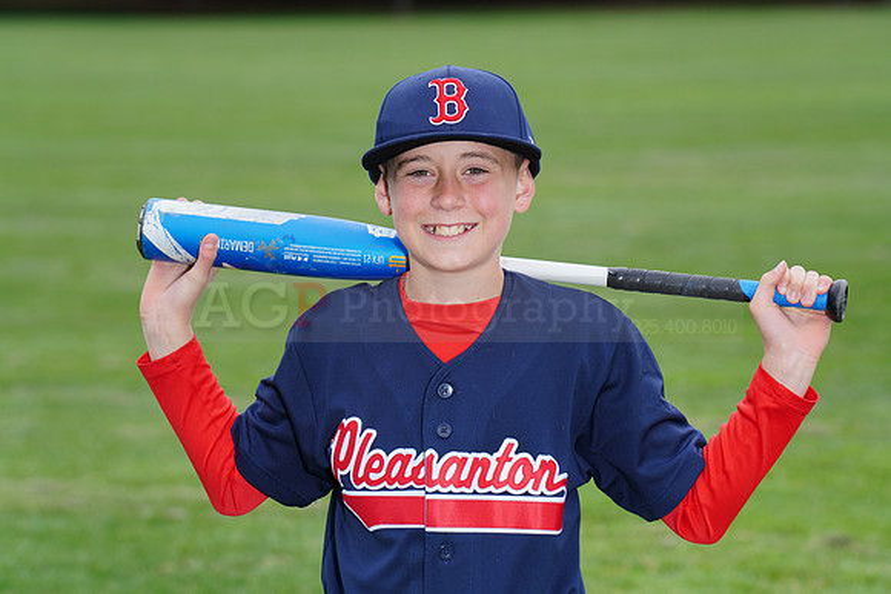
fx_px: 4802
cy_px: 297
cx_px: 446
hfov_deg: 10.6
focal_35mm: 194
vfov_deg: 7.1
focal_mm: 194
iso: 200
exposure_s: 1/250
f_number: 8
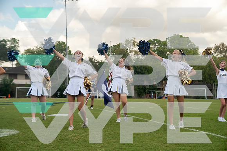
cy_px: 76
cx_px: 114
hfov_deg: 30.1
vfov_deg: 20.3
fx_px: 423
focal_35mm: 67
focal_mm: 67
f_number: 3.5
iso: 800
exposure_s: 1/800
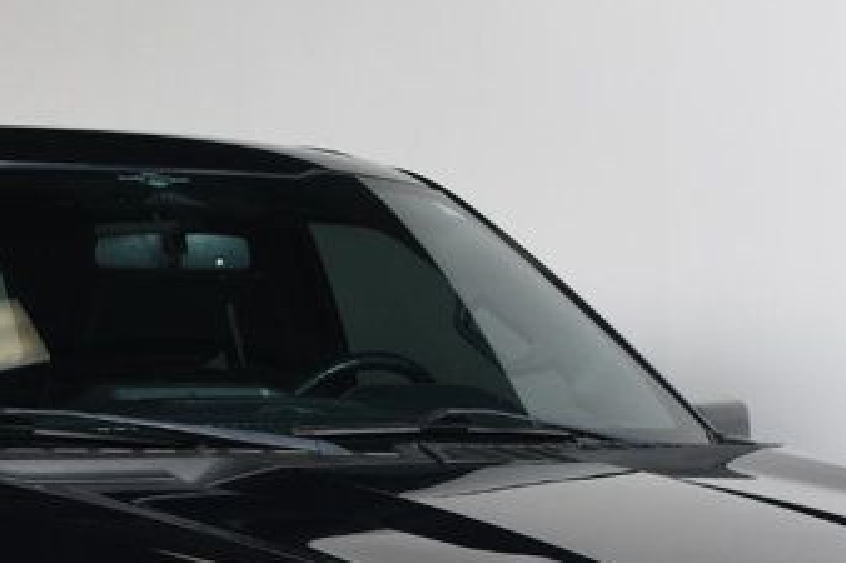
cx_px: 195
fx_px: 2772
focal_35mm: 118
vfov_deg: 11.2
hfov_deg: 17.2
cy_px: 801
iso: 100
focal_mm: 26
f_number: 8
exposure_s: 1/160
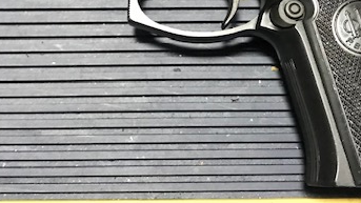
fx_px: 546
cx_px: 171
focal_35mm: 57
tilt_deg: -72.3
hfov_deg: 36.6
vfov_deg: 20.4
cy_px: -3
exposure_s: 1/5
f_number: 1.8
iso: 80
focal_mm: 3.99
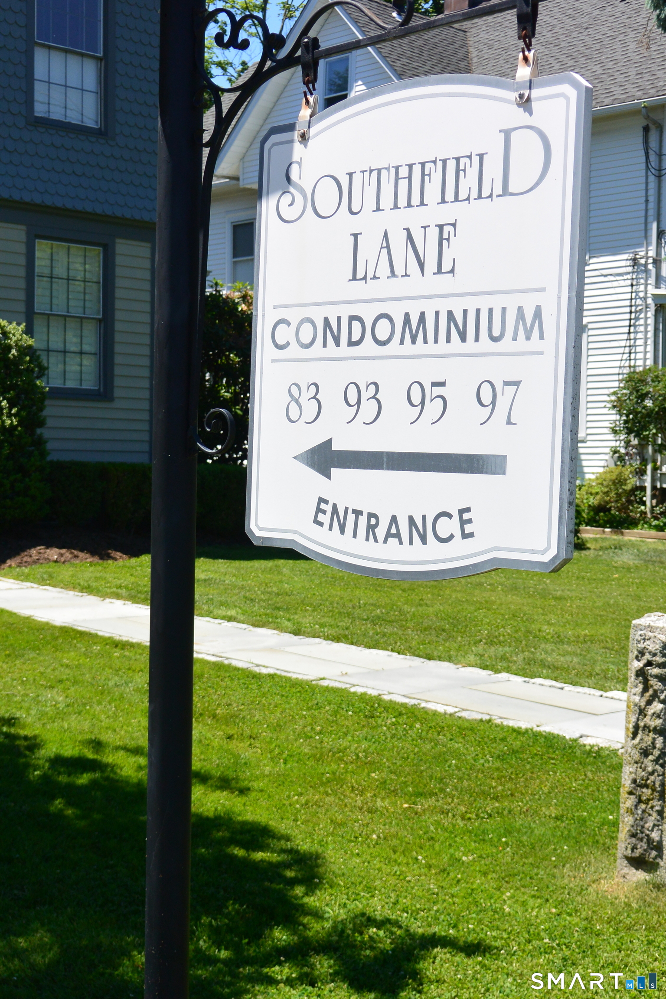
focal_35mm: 56
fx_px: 1554
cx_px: 333
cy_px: 500
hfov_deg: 24.2
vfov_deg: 35.6
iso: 160
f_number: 5
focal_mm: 21.1
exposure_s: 1/640
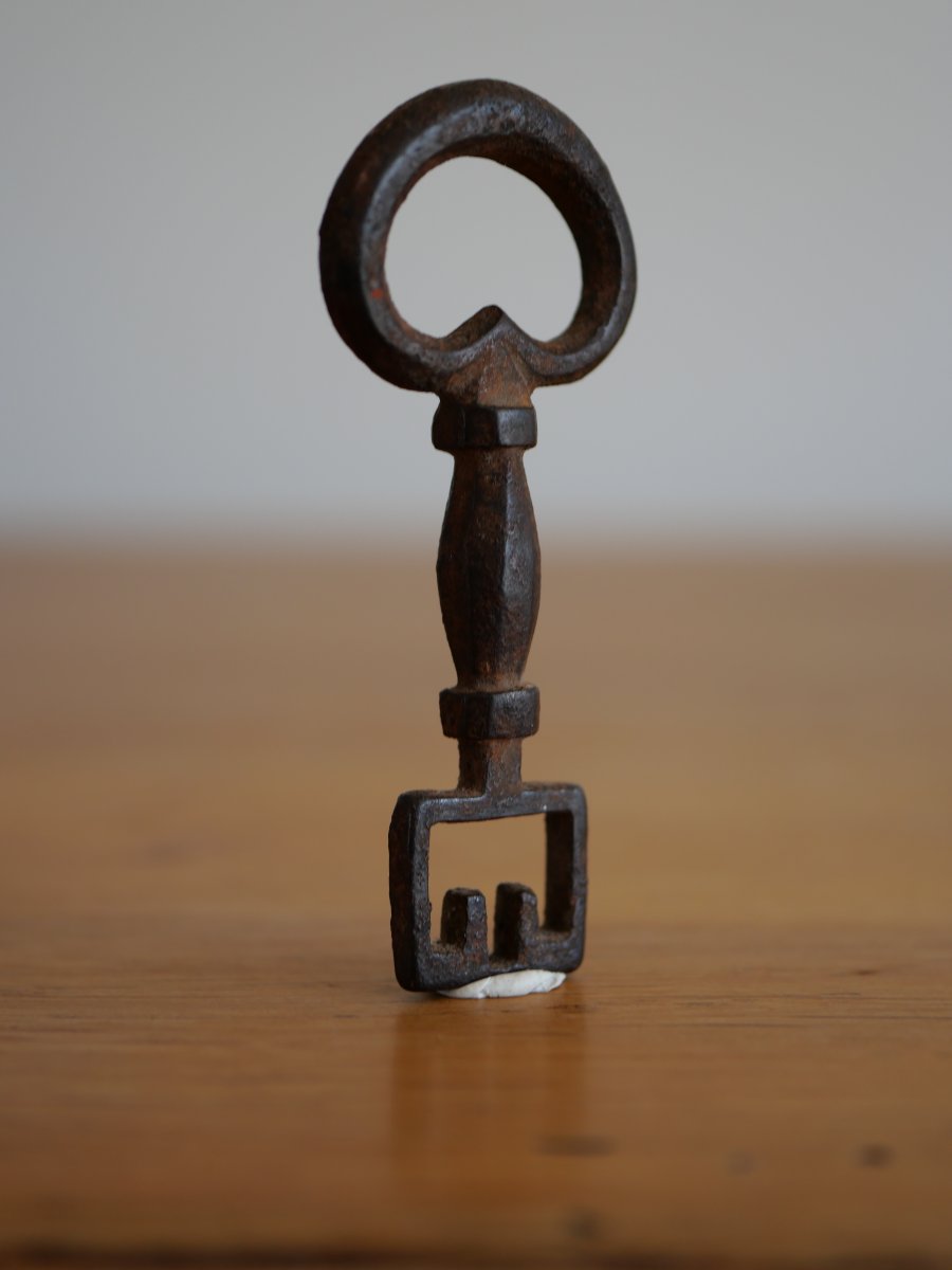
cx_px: 476
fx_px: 2200
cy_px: 635
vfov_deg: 32.2
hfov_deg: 24.4
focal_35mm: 60
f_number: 2.8
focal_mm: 30
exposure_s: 1/80
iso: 200
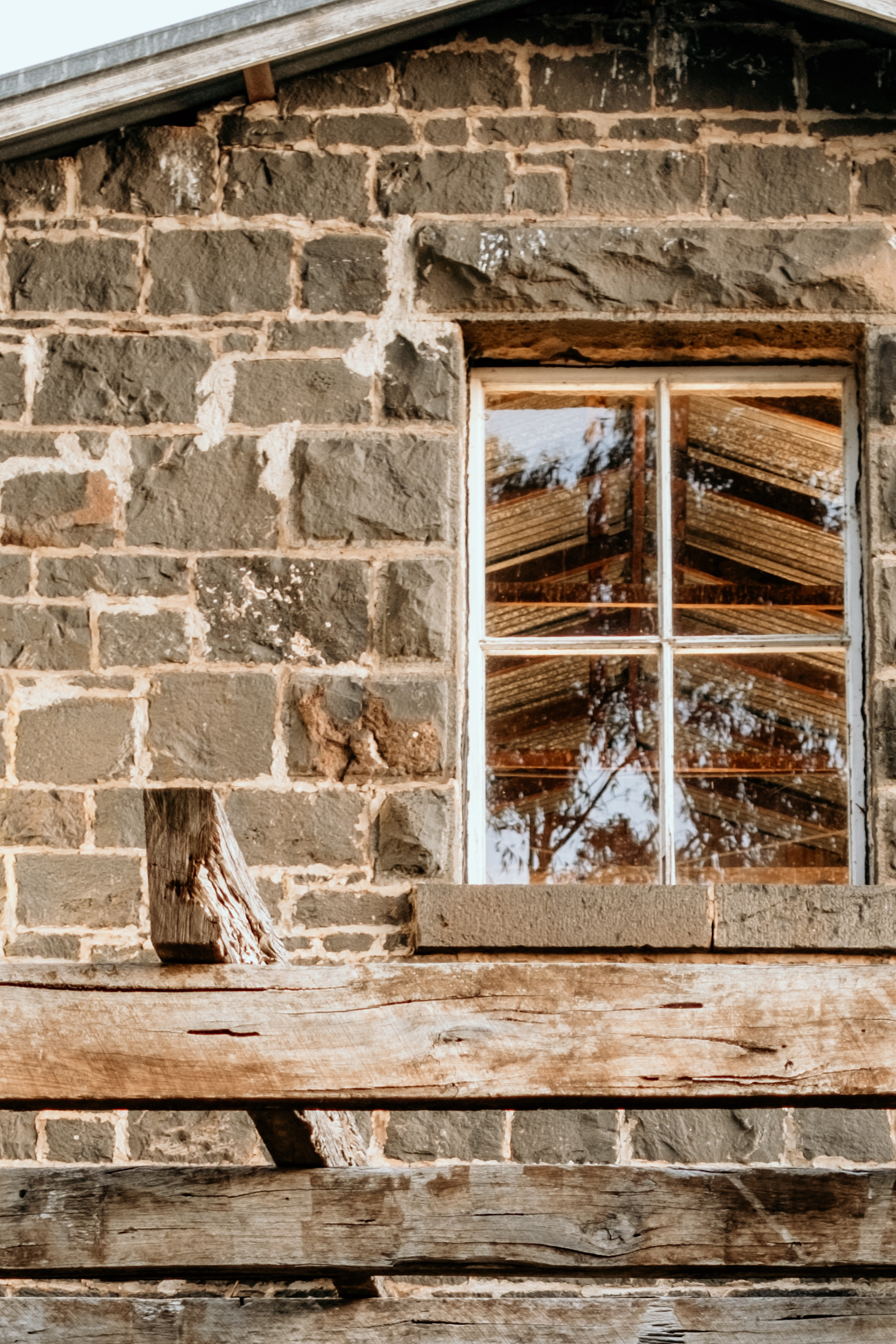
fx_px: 3359
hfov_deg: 15.1
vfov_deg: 21.4
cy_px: 1489
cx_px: 681
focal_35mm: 90
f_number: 2
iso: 320
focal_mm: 23
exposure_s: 1/35
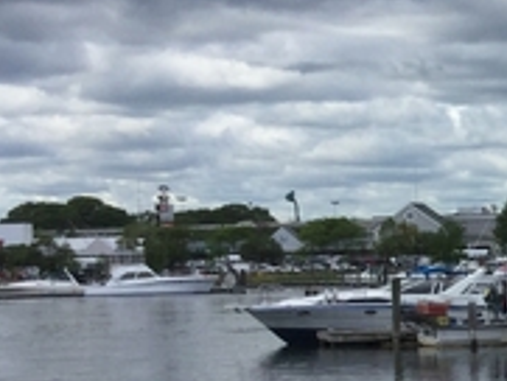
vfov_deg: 10.8
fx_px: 2008
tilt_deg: -4.7
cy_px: 333
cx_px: 860
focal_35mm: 137
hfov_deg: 13.2
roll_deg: +0.3
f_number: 2.4
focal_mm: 3.3
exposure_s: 1/1631
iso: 25
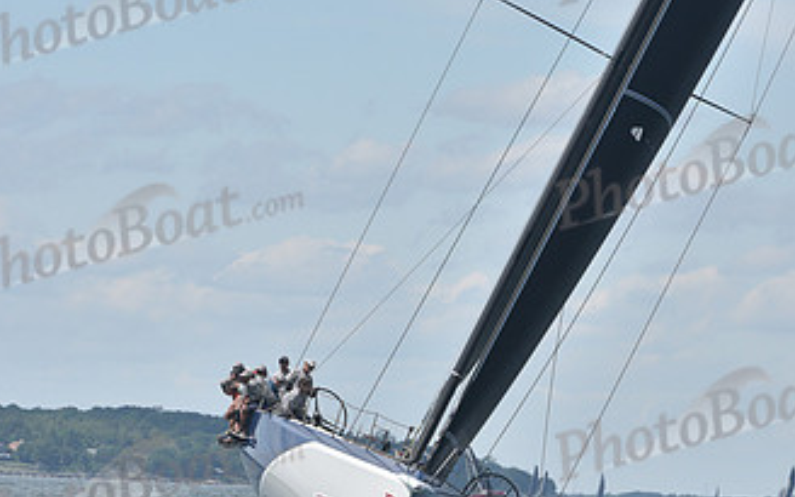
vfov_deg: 3.6
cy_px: 326
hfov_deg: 5.8
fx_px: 7800
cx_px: 431
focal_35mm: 360
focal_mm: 200
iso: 320
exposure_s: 1/800
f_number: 8
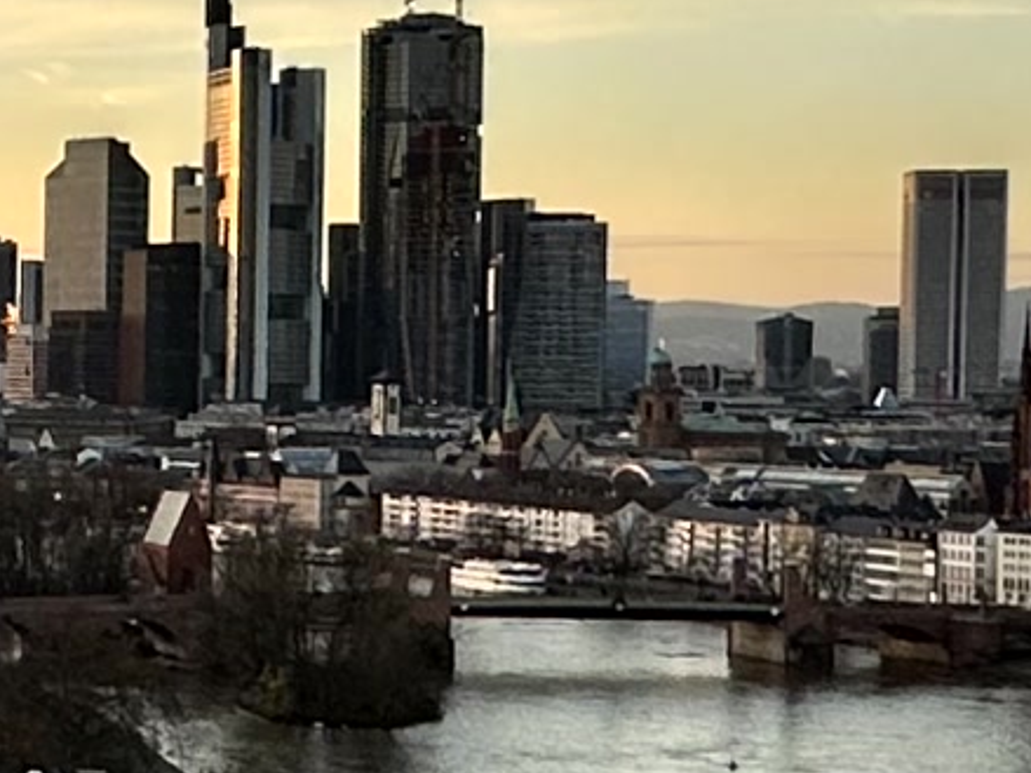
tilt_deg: -0.6
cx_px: -648
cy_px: 429
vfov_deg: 14.4
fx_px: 3067
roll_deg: -0.2
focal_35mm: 103
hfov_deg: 16.8
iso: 40
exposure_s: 1/418
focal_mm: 2.22
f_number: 2.2
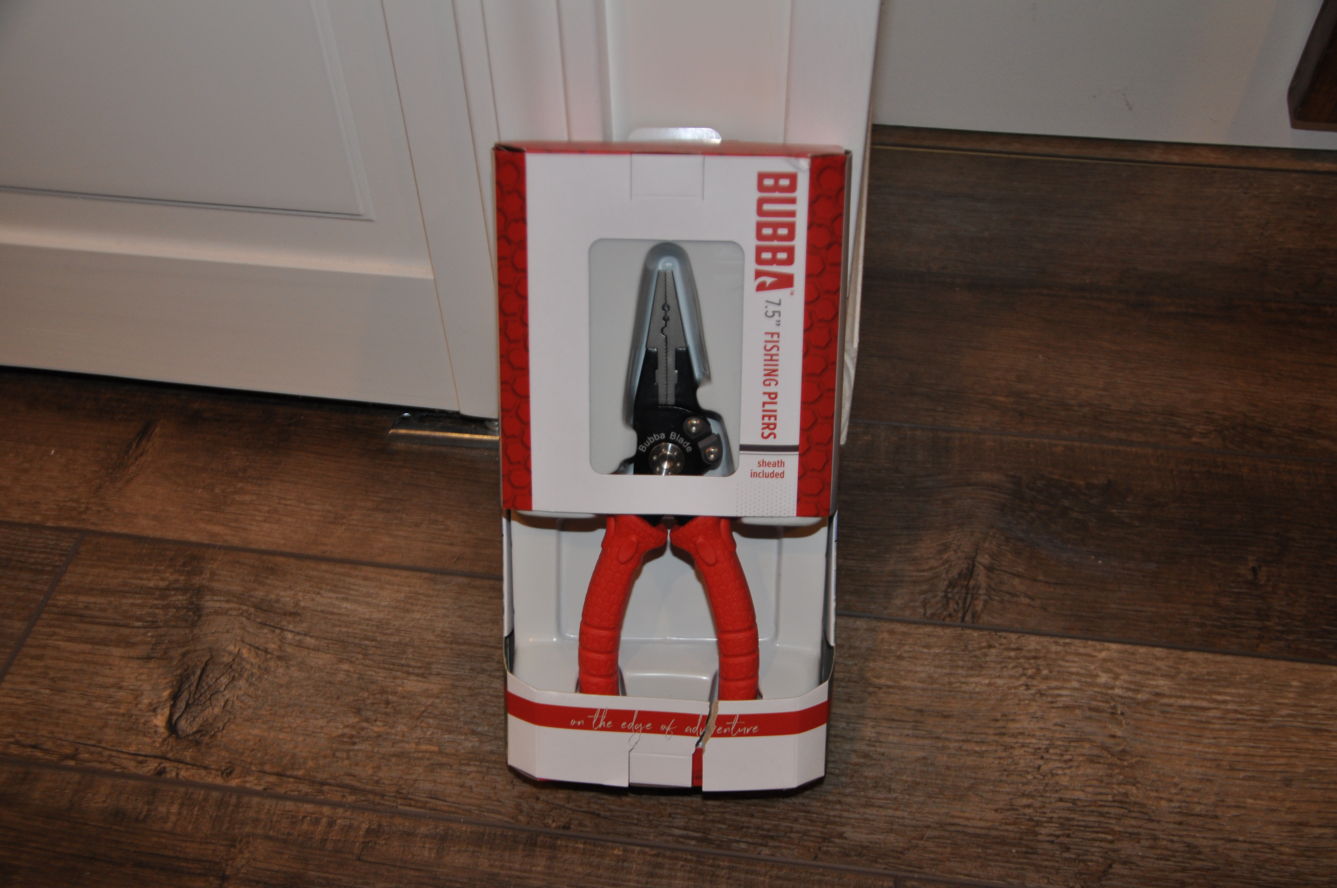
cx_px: 668
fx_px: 1391
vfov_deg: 35.4
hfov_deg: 51.3
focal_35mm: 38
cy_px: 444
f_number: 4
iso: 400
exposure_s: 1/60
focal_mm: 25
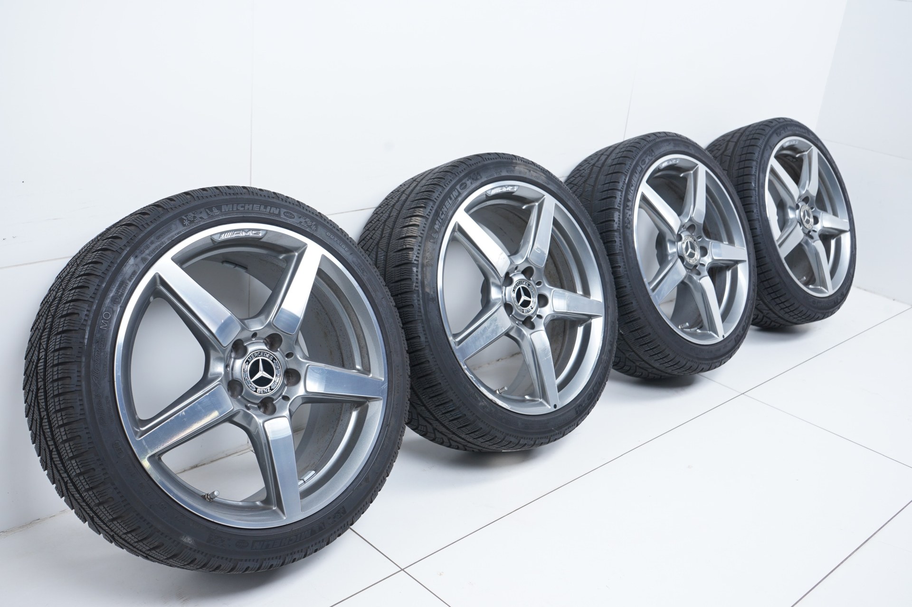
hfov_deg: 54.5
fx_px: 886
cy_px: 304
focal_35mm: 35
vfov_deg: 37.8
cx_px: 456
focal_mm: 35
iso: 250
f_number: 7.1
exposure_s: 1/100
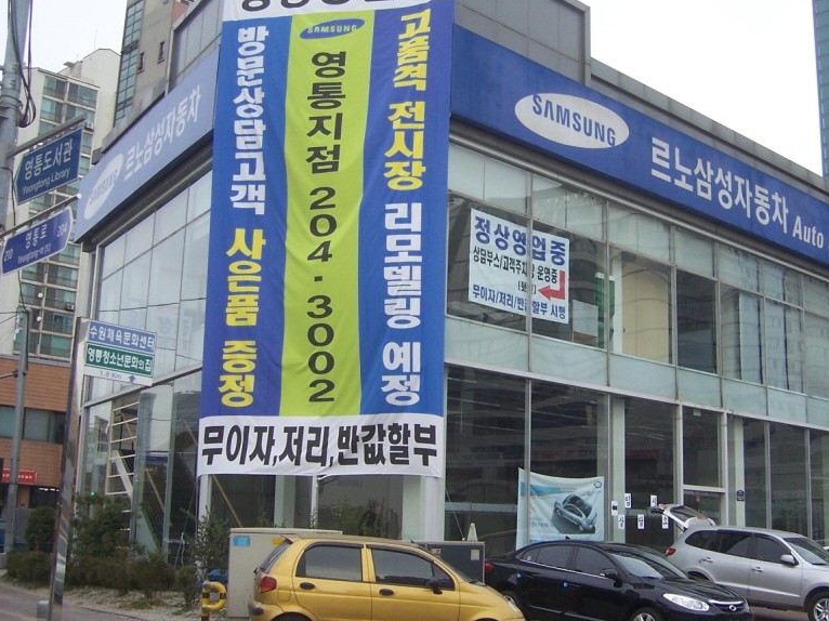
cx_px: 500
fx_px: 1125
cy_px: 291
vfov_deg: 30.9
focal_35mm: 47
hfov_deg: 40.3
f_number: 3
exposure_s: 1/500
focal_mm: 6
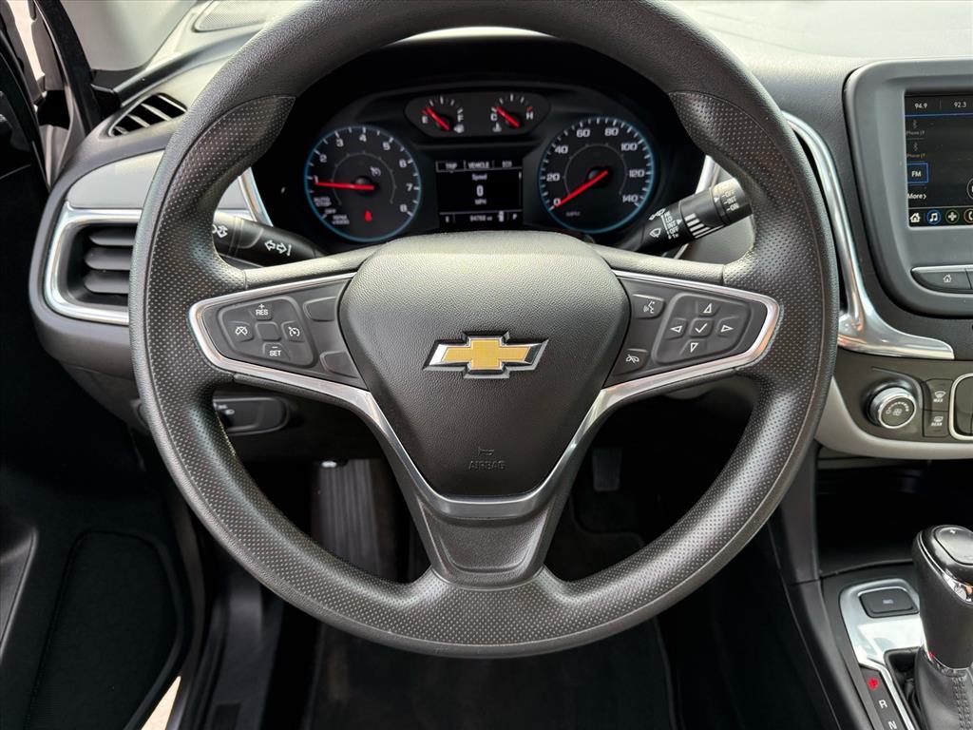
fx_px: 675
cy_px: 365
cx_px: 486
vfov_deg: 56.8
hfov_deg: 71.6
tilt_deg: -36.4
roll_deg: +0.5
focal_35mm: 24
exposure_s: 1/242
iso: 160
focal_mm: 6.76
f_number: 1.78
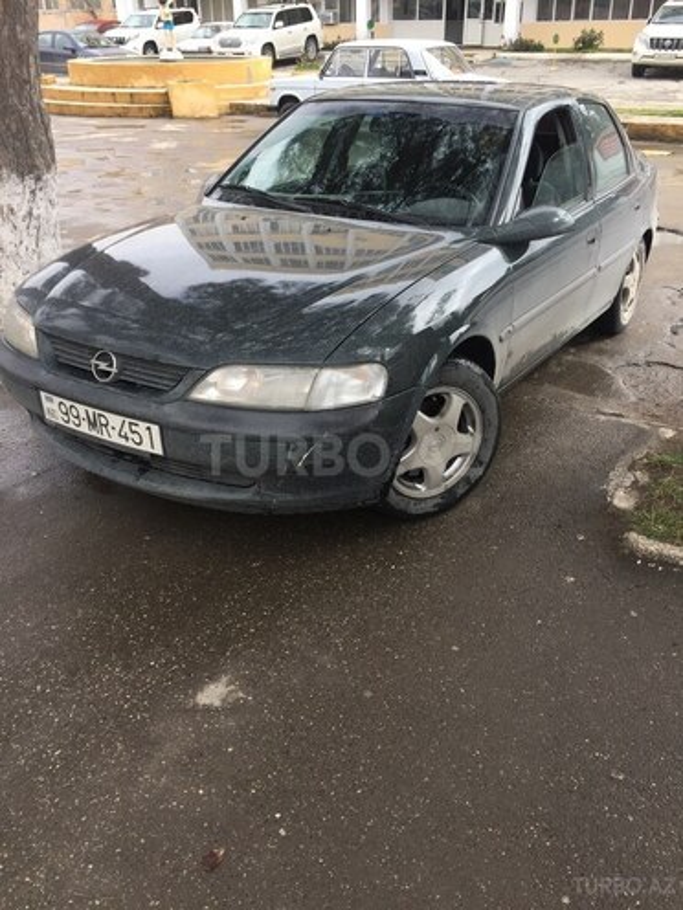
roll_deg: +1.7
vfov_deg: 61.7
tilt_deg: -28.4
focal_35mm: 29
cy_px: 455
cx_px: 342
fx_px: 763
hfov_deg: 48.2
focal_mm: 4.15
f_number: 2.2
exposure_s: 1/482
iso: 32
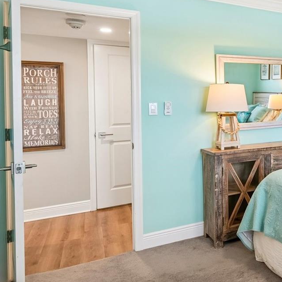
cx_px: 349
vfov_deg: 46.7
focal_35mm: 35
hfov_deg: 35.5
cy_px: 103
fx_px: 323
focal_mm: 16.5
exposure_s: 1/15
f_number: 8
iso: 400
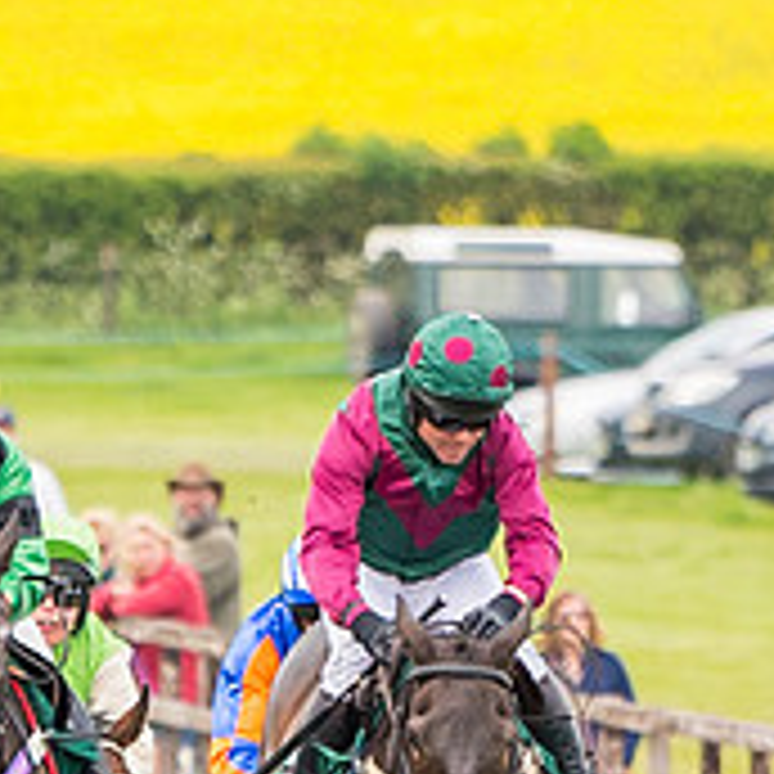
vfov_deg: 0.9
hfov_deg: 0.9
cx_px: 148
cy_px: 478
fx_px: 46774
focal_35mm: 1849
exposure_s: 1/1250
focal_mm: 200
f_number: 4
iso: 640
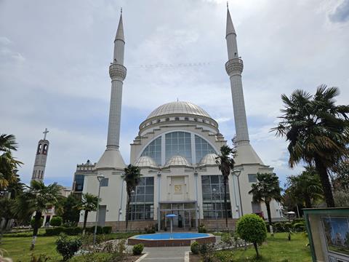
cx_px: 174
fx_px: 232
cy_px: 131
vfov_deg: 58.9
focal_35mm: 23
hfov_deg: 73.9
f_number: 1.8
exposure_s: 1/5172
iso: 25
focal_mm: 5.4
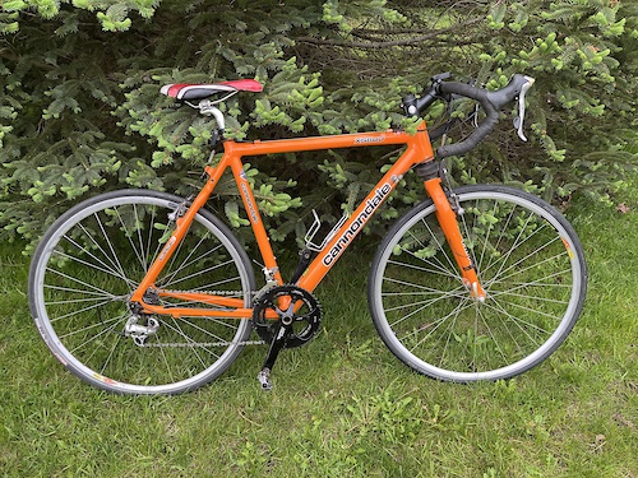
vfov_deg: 53.1
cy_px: 239
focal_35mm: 26
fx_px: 479
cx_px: 319
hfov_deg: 67.3
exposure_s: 1/121
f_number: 1.6
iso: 64
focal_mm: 5.1
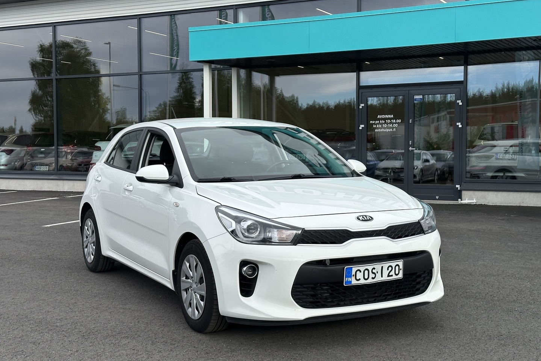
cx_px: 270
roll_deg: -0.5
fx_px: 751
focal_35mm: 50
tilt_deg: -1.5
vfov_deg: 27.0
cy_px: 182
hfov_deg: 39.6
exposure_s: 1/2070
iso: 64
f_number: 1.78
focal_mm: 6.86
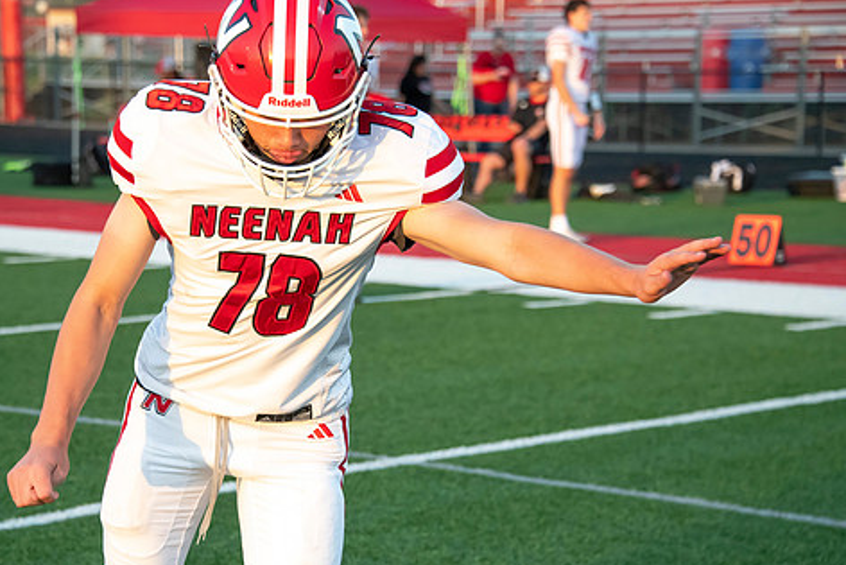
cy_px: 320
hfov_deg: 16.6
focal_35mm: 123
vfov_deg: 11.2
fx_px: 2891
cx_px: 348
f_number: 5.6
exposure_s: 1/1600
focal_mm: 100
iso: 2000
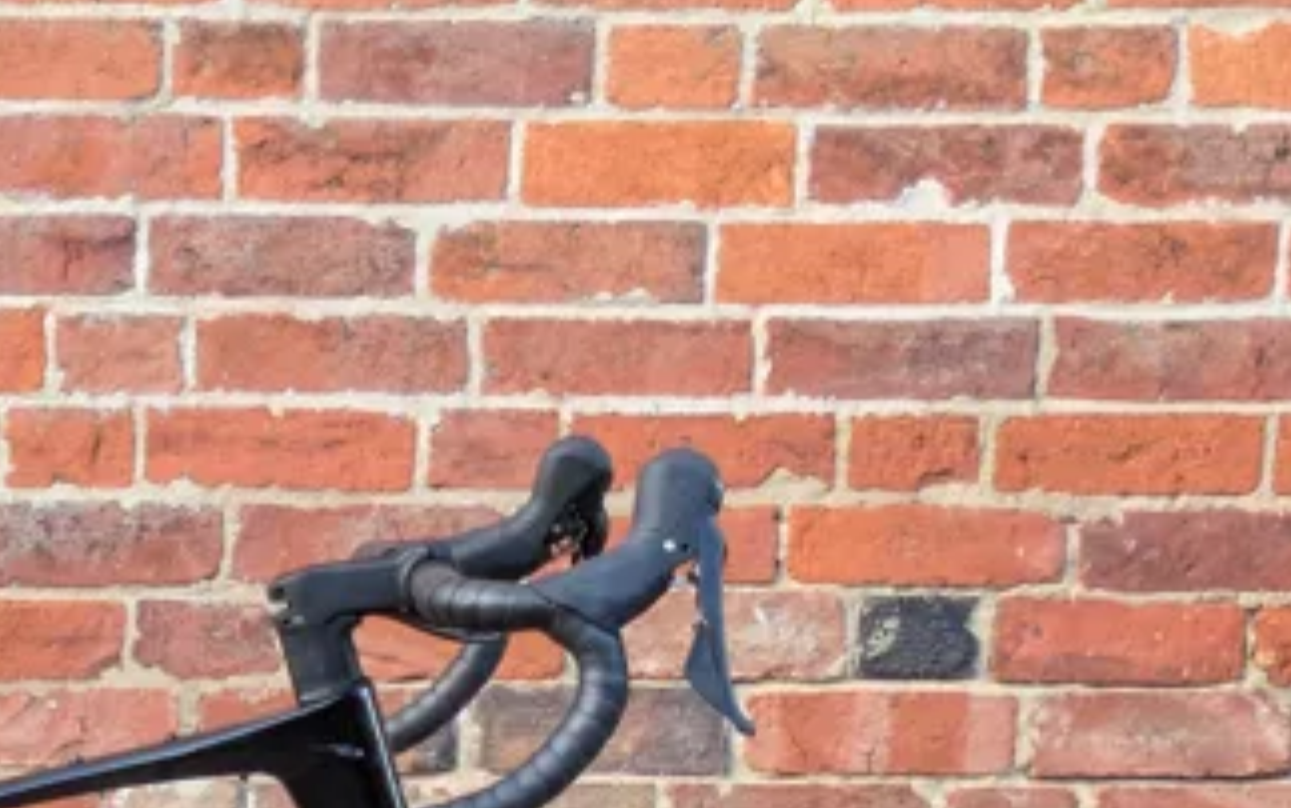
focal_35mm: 134
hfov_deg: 15.2
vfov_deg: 9.5
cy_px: 1152
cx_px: -140
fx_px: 4715
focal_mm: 5.43
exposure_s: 1/100
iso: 79
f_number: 1.89
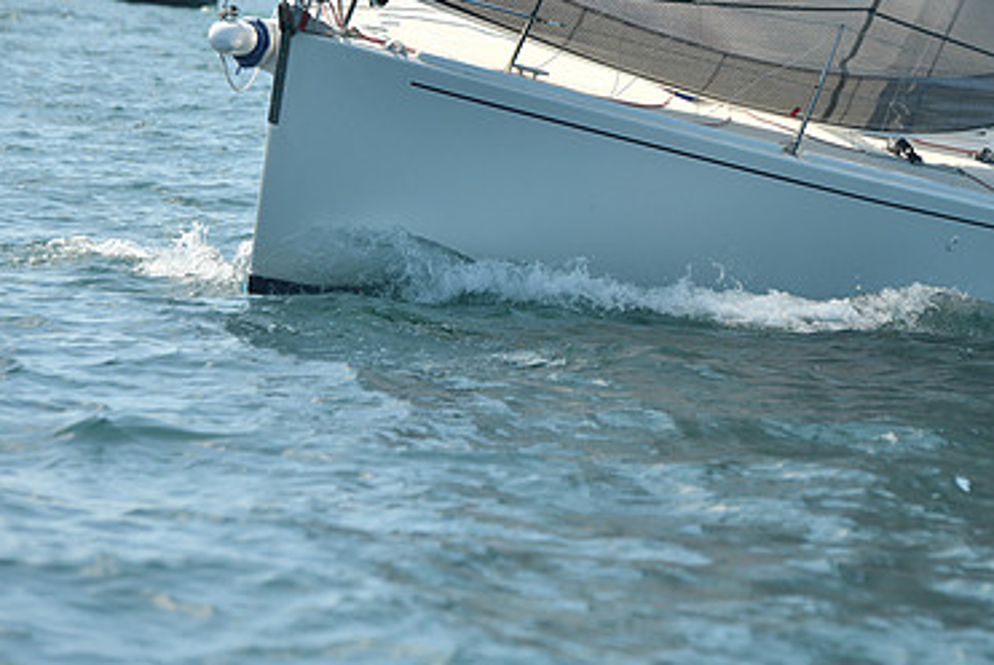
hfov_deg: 7.1
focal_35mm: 289
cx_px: 659
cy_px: 152
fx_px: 7986
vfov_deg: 4.8
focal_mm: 185
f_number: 5.6
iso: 320
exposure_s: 1/640
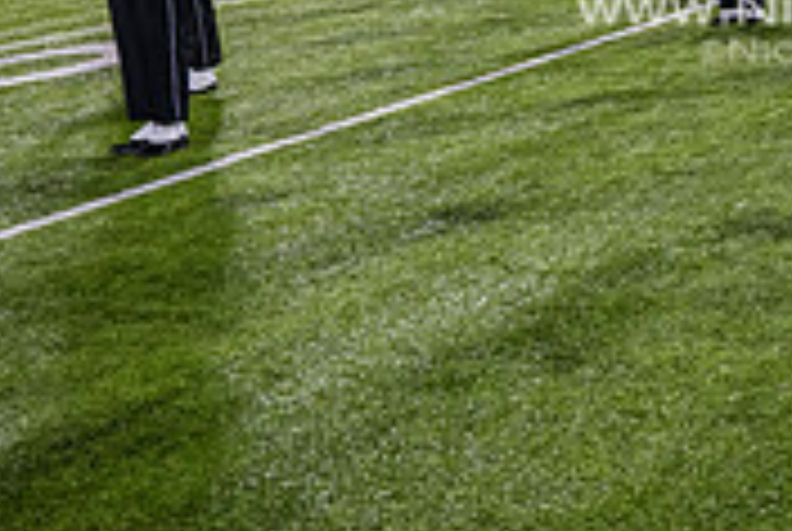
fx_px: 1741
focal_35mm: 79
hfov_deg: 23.9
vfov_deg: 16.4
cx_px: 886
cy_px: -151
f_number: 3.2
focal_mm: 24
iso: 1250
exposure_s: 1/500
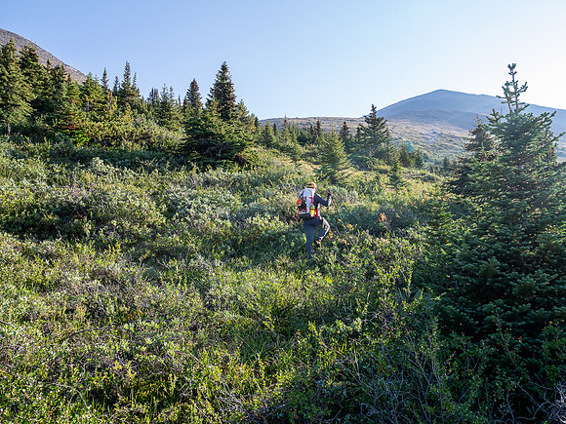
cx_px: 283
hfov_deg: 71.6
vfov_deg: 56.8
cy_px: 212
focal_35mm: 24
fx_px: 392
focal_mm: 12
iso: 200
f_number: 8
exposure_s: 1/160
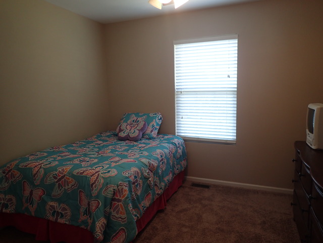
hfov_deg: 69.4
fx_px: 233
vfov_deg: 54.9
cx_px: 162
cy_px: 122
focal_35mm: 25
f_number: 2
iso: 125
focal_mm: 4.5
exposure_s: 1/60
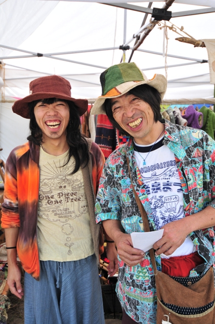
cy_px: 162
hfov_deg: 36.8
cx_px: 108
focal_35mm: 36
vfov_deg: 53.2
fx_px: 323
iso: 200
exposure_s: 1/400
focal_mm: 24
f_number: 4.5
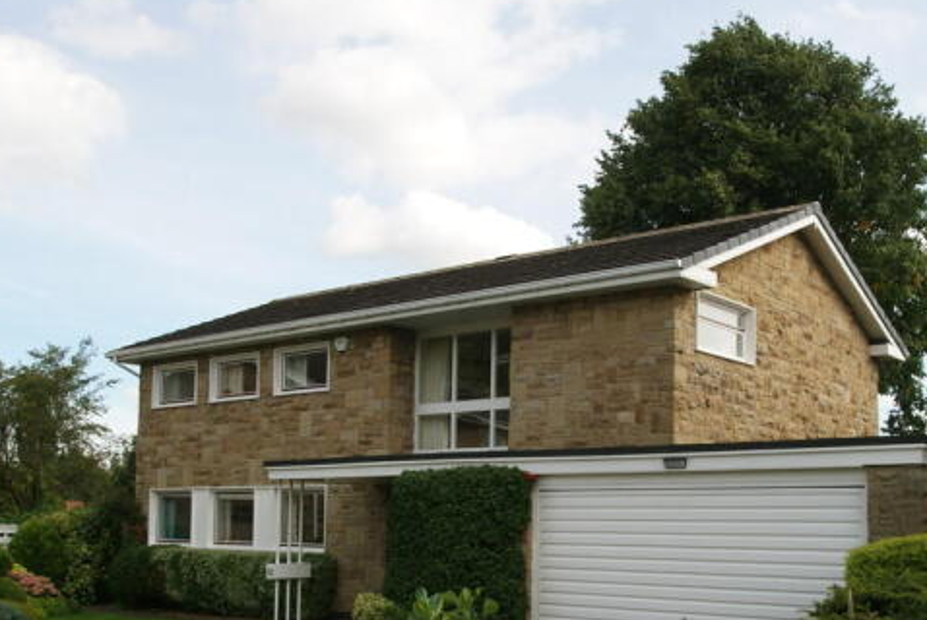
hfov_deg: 47.4
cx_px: 459
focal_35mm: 41
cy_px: 396
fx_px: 1057
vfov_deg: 32.5
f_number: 10
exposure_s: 1/80
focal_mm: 20
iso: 100
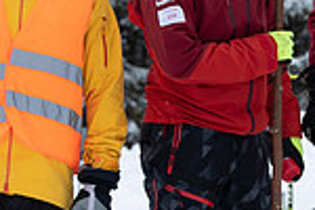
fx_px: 2371
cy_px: 40
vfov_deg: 5.1
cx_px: 506
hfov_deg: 7.4
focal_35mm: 271
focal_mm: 70
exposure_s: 1/400
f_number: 5
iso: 320
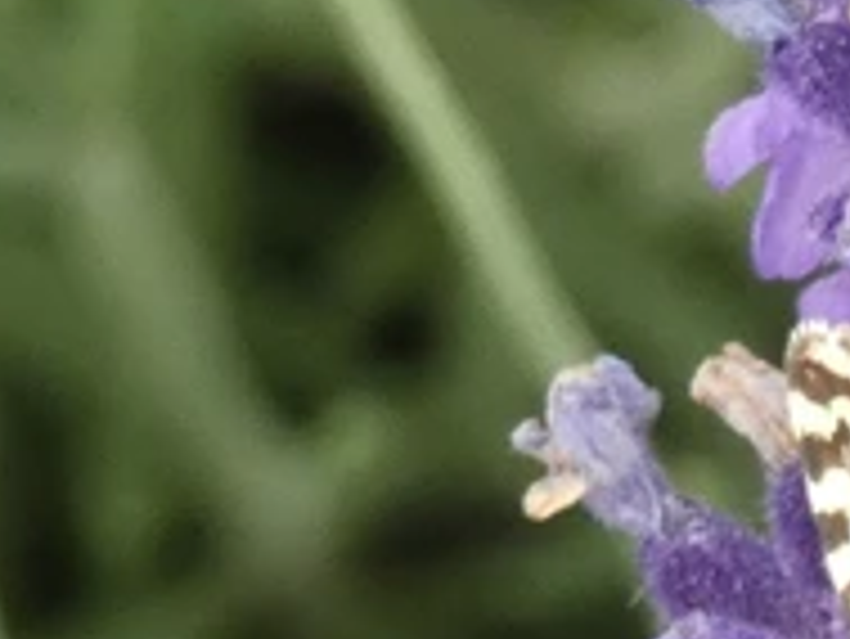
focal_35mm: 424
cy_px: 774
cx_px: 980
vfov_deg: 3.5
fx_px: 10418
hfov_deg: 4.7
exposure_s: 1/80
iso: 400
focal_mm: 22.4
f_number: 5.2
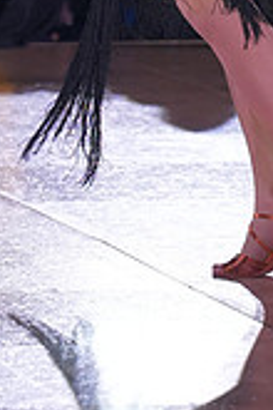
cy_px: -211
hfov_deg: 1.7
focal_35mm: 790
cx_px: 441
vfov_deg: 2.6
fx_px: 8986
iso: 1000
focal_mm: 150
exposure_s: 1/400
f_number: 4
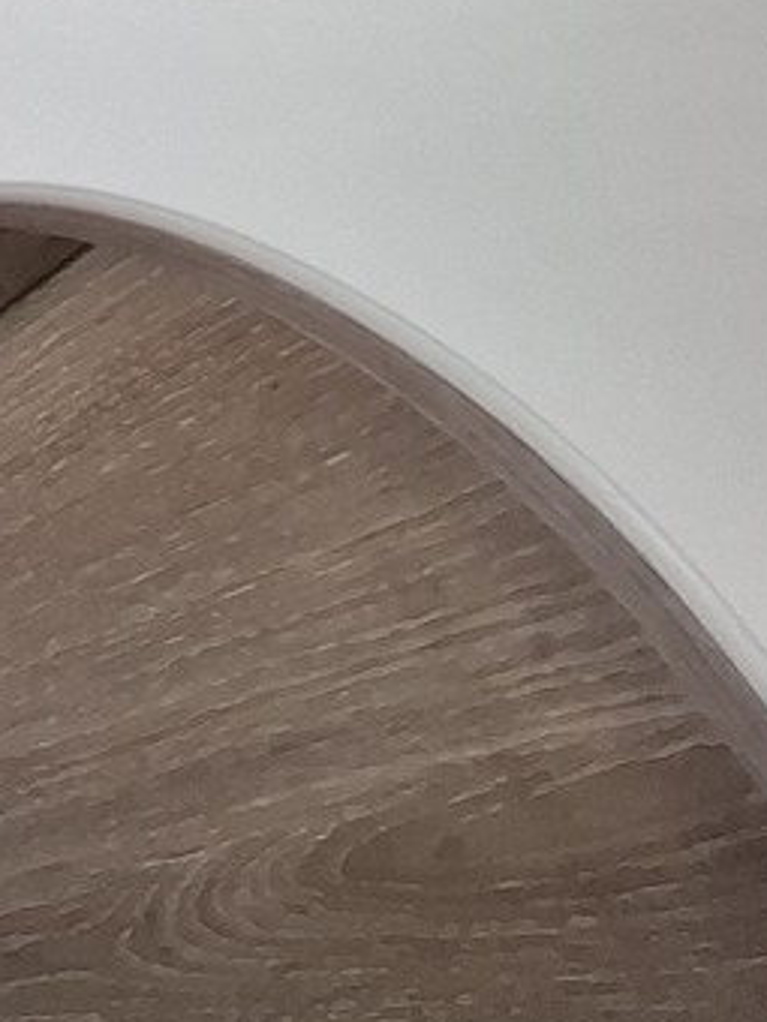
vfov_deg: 25.2
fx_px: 1625
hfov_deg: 13.5
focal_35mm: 55
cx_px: -1260
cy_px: -559
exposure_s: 1/40
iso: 50
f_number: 2.2
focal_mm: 1.74
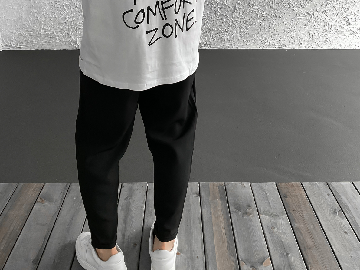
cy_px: 39
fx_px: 406
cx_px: 180
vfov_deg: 35.1
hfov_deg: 47.9
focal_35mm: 39
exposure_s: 1/120
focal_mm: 3
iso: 64
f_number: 1.8
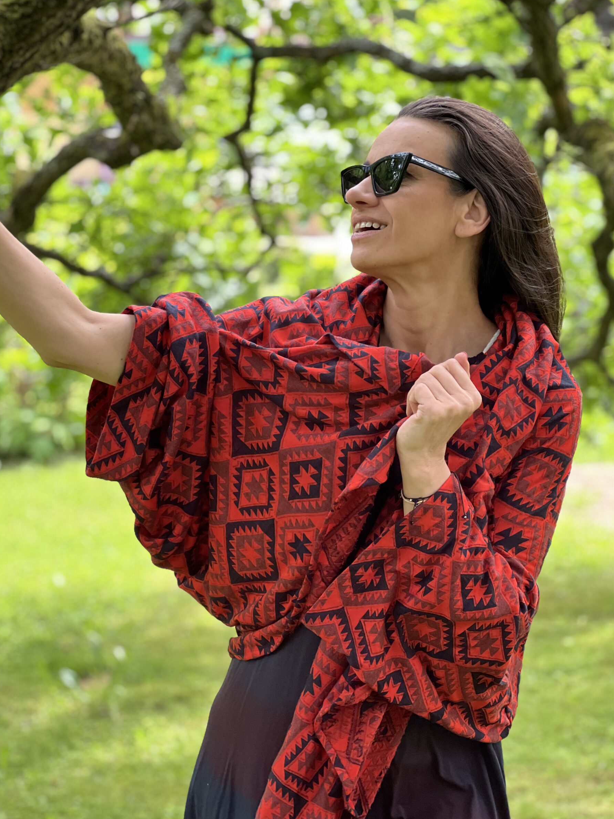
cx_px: 311
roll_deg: +0.0
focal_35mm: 83
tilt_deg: -7.1
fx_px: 1963
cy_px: 427
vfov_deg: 23.6
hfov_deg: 17.8
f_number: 2.8
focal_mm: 9
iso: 100
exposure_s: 1/121
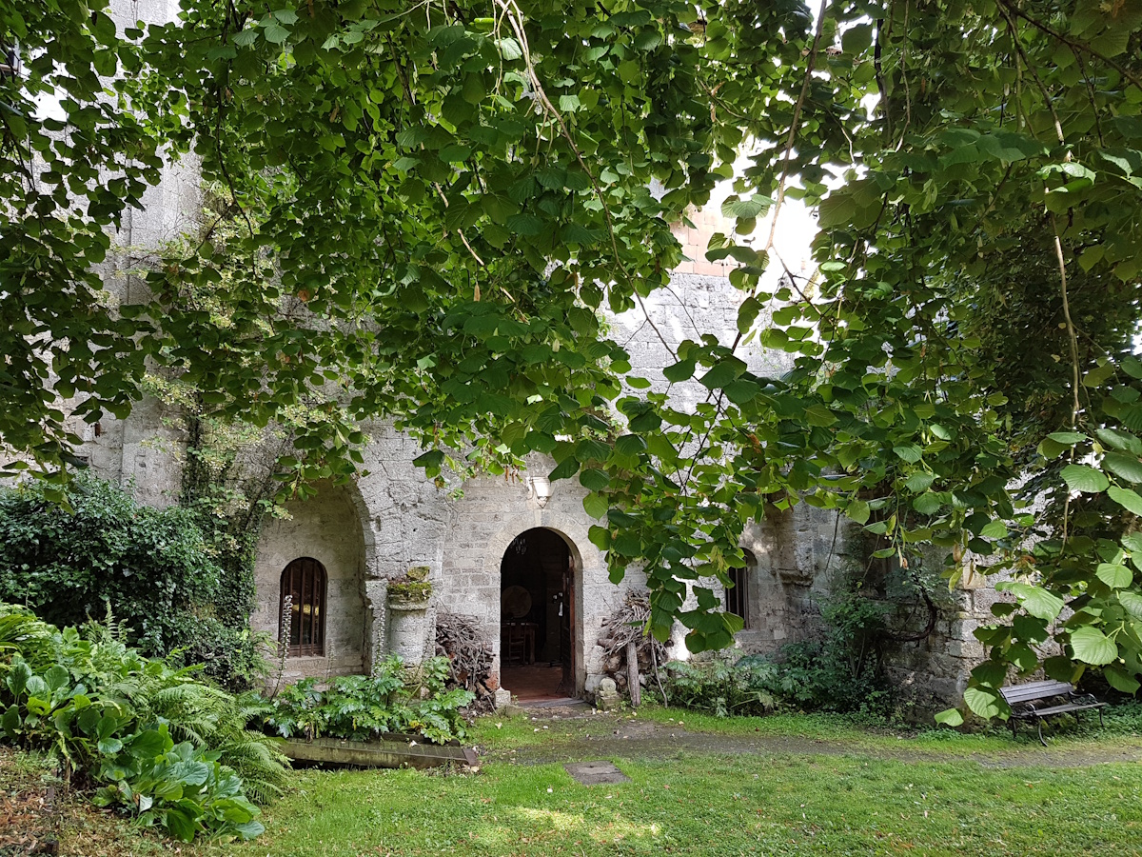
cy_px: 428
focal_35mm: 26
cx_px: 571
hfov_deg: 67.3
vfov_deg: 53.1
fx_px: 858
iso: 40
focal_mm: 4.2
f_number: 1.7
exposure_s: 1/100
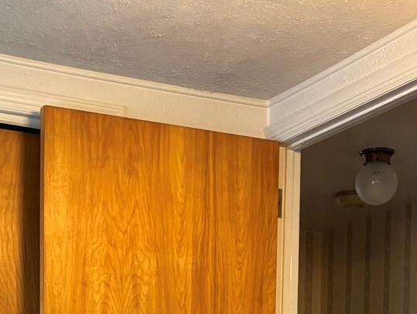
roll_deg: -0.8
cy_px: 576
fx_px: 1181
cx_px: 150
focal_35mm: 98
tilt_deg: -3.0
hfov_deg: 20.0
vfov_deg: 13.5
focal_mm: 5.96
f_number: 1.6
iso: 200
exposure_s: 1/60
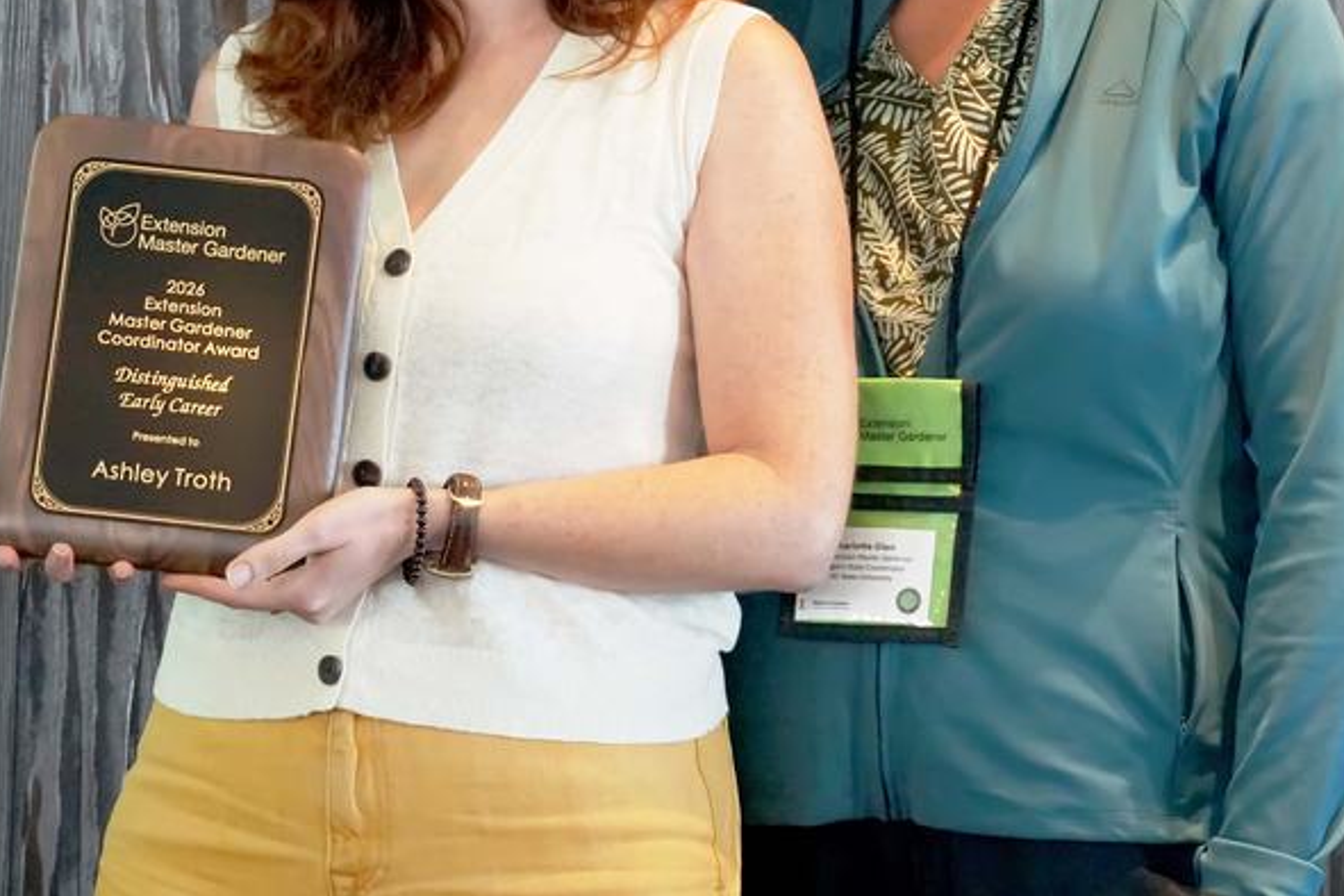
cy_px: 202
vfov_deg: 8.2
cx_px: 628
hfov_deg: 12.2
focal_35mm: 168
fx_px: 6267
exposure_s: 1/160
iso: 6400
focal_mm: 63
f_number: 5.6
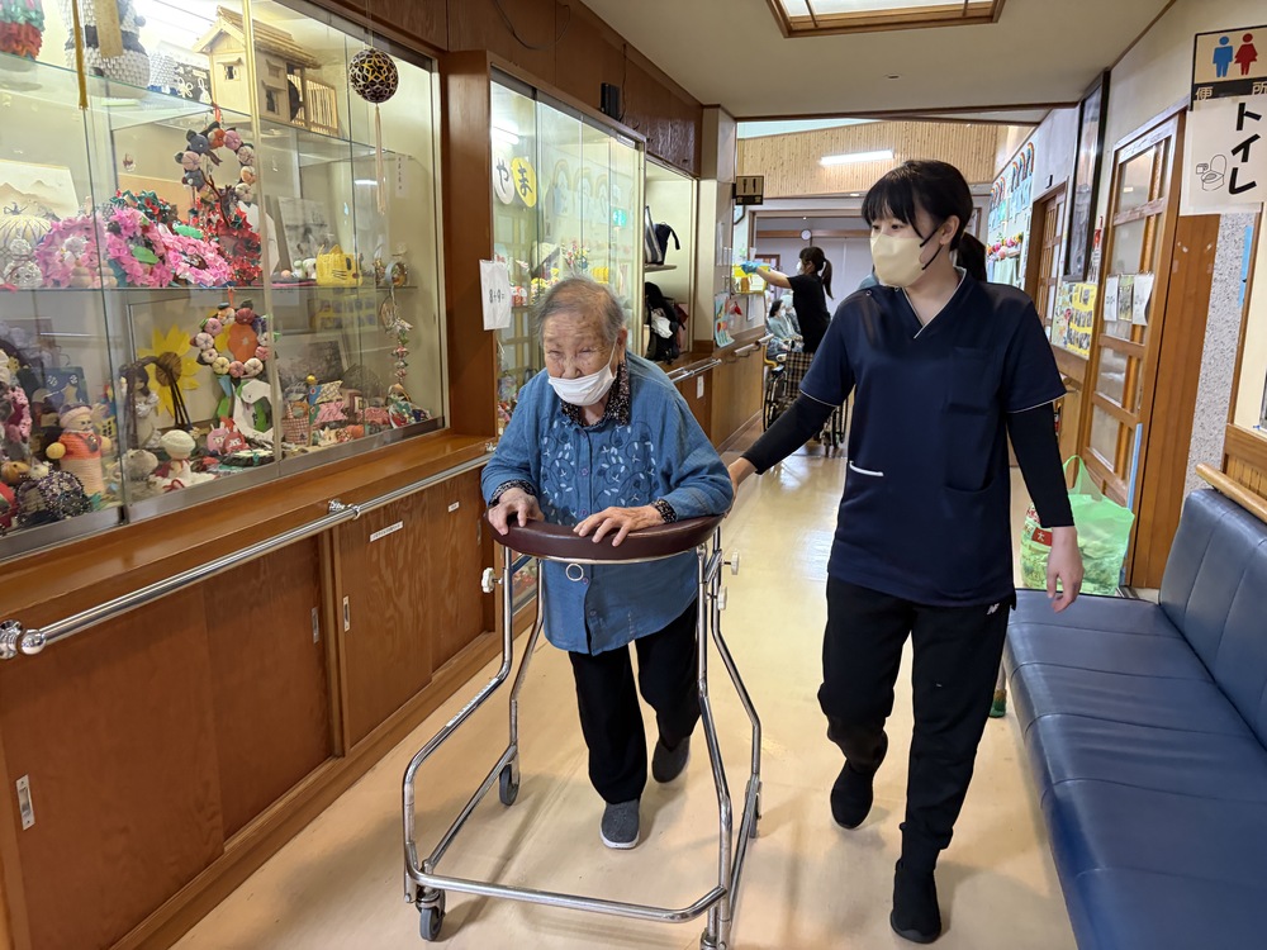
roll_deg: -0.4
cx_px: 634
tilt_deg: -9.5
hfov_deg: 67.3
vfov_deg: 53.1
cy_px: 475
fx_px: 952
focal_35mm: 26
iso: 250
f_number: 1.6
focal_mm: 5.96
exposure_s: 1/60
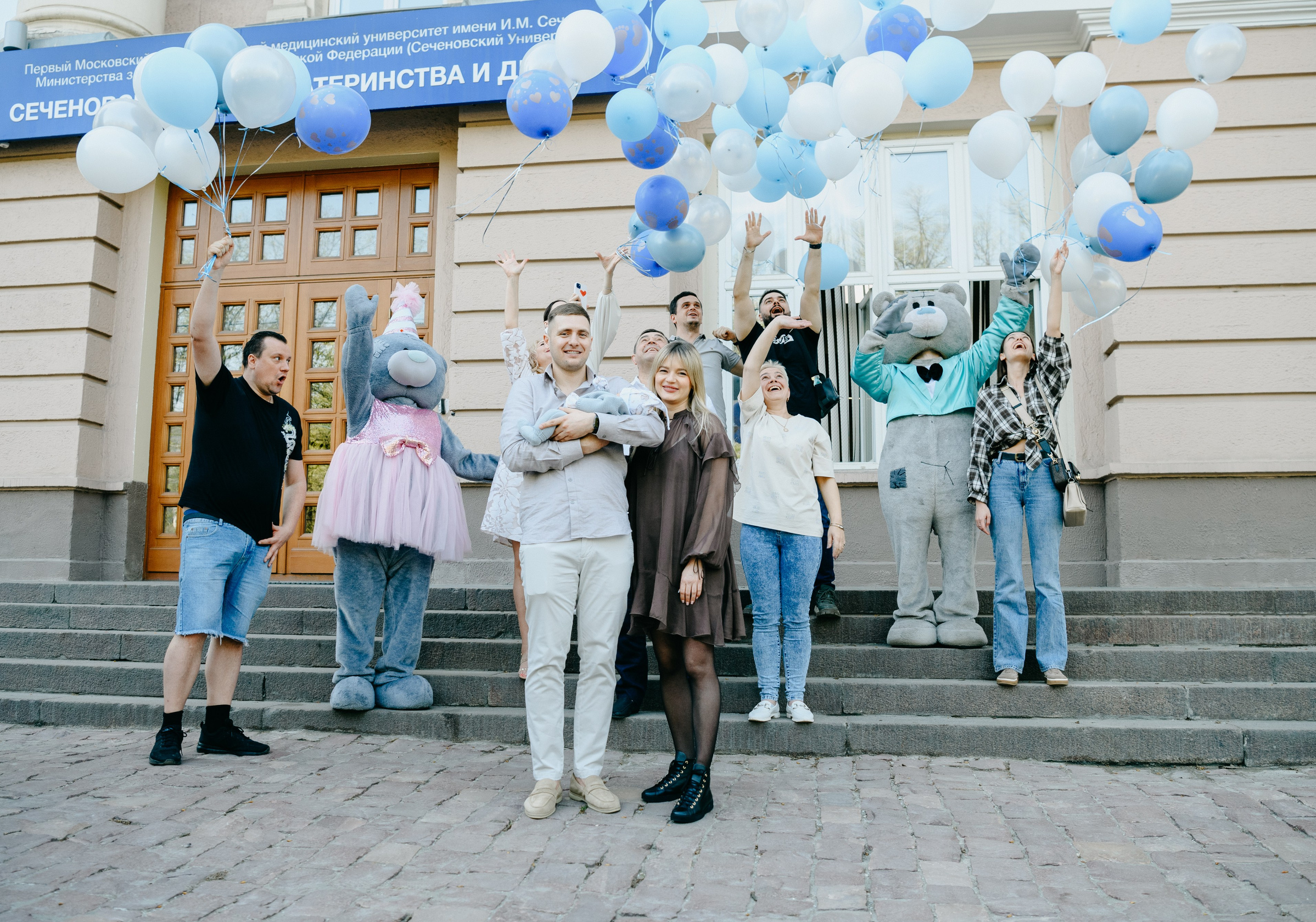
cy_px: 444
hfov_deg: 59.5
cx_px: 637
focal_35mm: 31
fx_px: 1151
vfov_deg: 43.7
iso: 320
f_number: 4
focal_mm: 26
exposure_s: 1/400
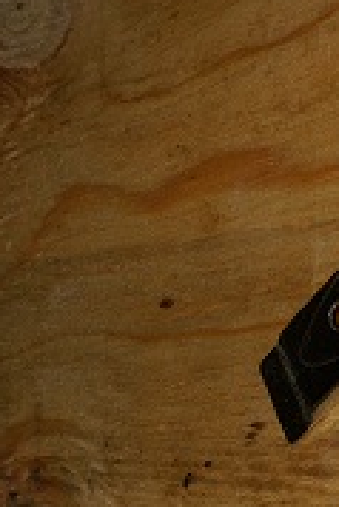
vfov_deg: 14.3
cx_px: 410
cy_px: 407
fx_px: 2007
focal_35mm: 142
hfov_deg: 9.5
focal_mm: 35
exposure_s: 1/60
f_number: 5.6
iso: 400
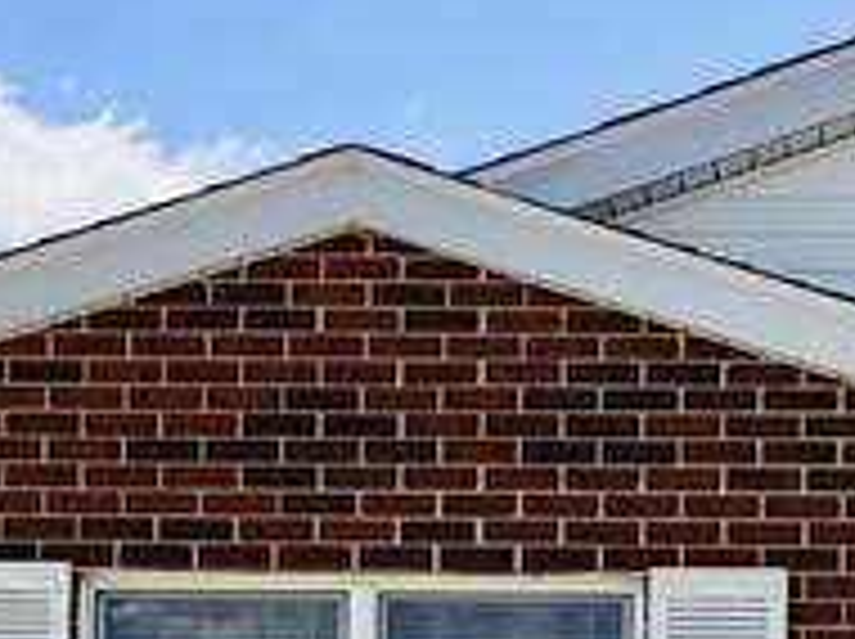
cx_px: 621
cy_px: 774
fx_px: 3996
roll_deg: -0.7
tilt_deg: +3.2
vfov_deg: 9.0
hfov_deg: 12.2
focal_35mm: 162
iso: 80
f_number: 1.78
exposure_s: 1/4975
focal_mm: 6.76
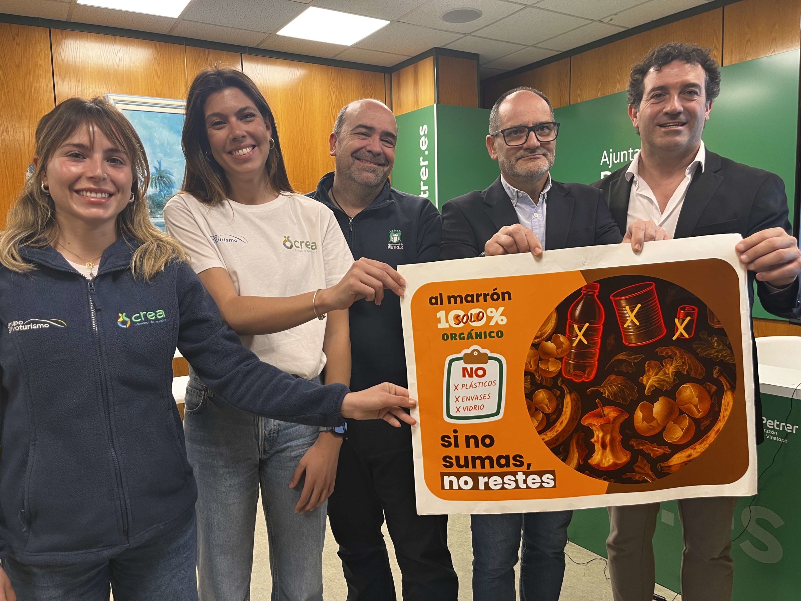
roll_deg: +1.4
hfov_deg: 67.3
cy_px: 300
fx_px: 602
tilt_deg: -7.9
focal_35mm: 26
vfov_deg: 53.1
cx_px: 400
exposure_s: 1/50
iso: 80
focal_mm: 5.1
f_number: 1.6
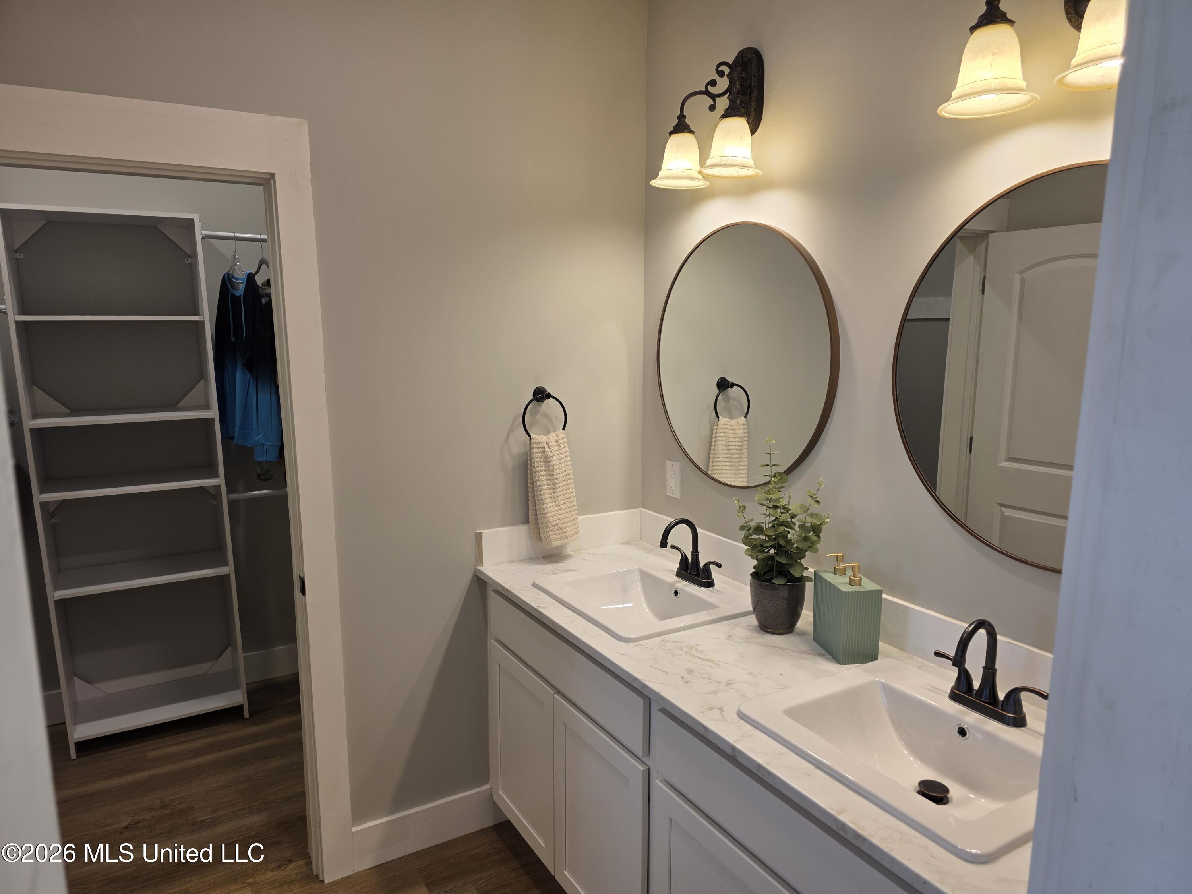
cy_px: 447
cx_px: 596
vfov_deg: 58.9
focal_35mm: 23
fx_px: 792
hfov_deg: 73.9
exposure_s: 1/120
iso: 64
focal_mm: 6.3
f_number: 1.7
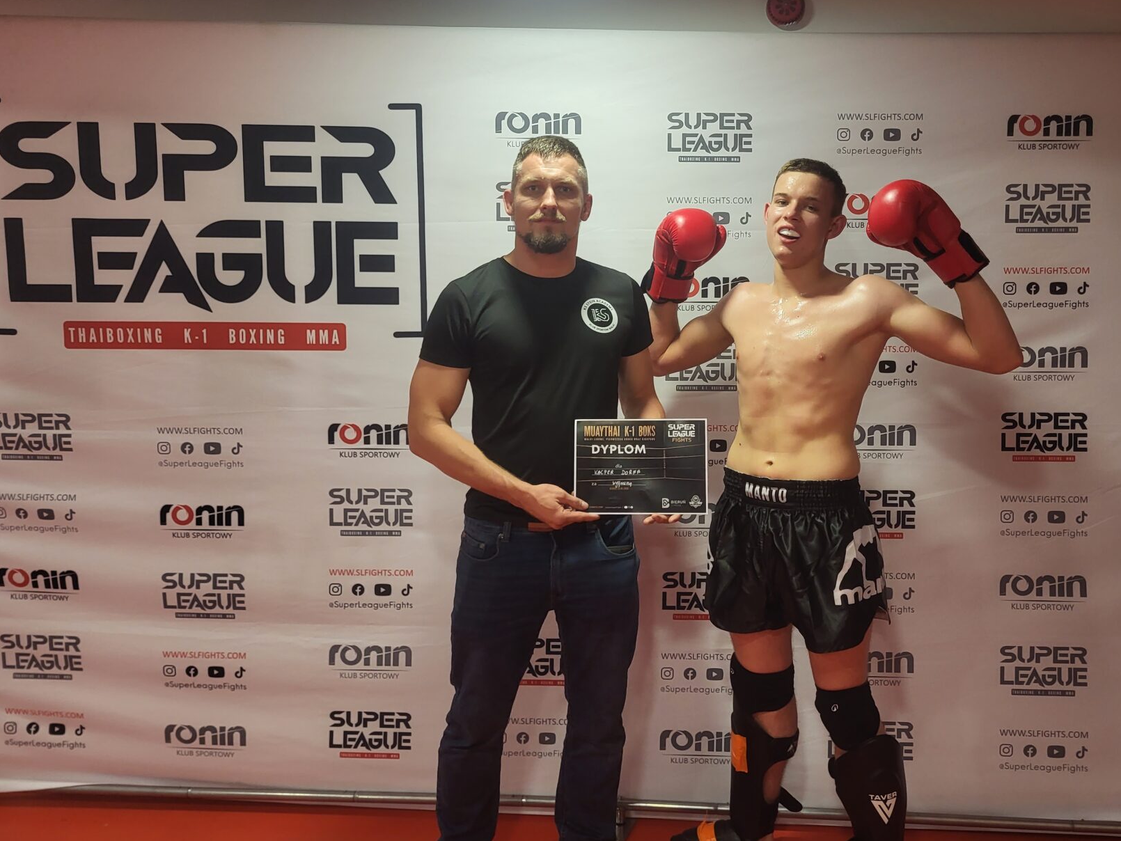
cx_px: 656
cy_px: 347
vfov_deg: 45.3
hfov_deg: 58.0
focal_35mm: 31
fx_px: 1004
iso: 160
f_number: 1.8
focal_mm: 5.4
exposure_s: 1/100
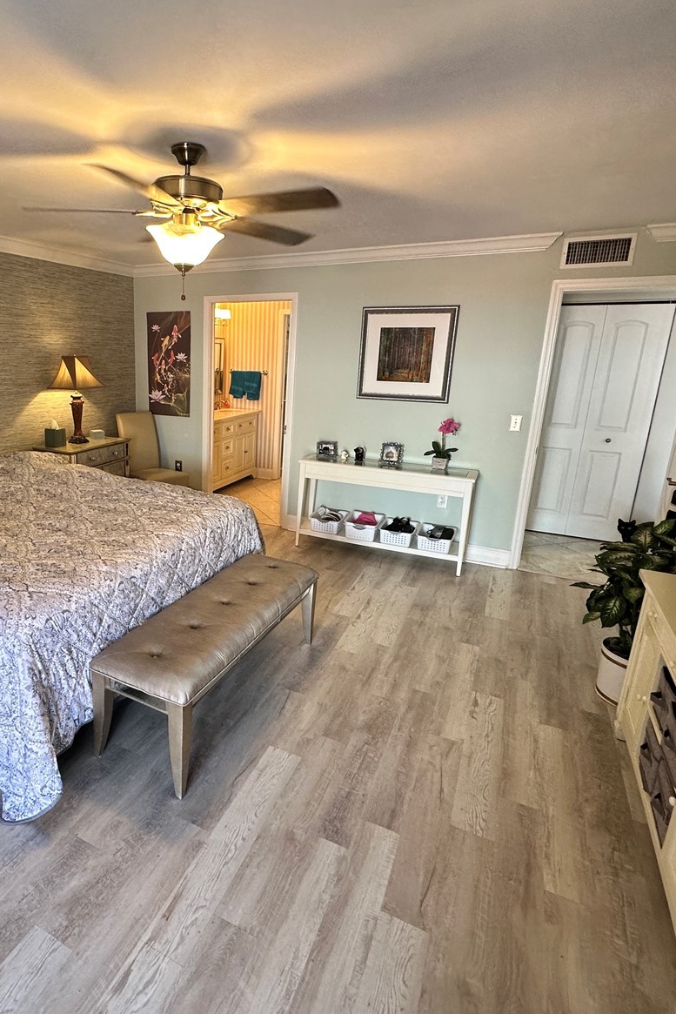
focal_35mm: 20
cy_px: 498
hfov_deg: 60.0
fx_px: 563
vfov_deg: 84.0
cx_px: 207
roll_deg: -1.2
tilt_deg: -13.1
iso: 160
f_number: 2.2
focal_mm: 2.22
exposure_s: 1/60
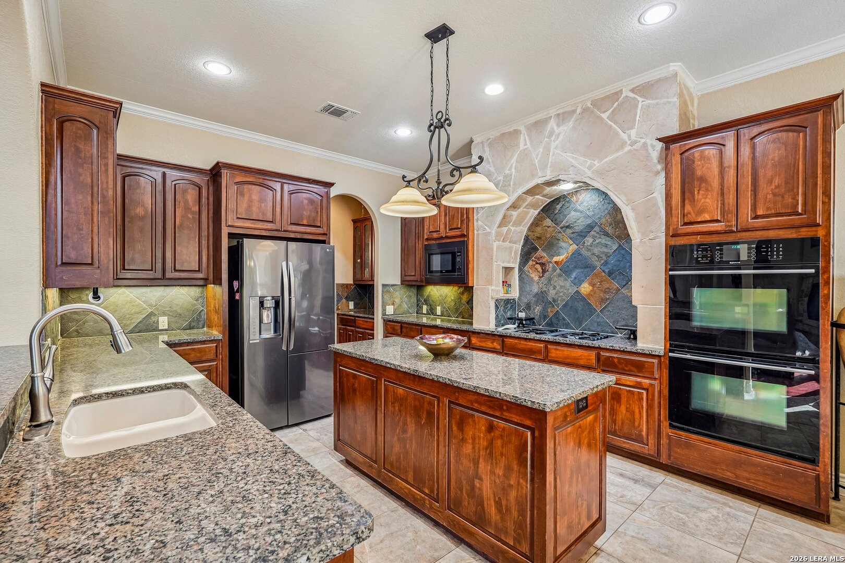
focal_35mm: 16
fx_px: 376
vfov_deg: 73.7
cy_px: 282
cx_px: 422
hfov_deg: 96.7
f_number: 8
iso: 400
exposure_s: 1/10
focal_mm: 16
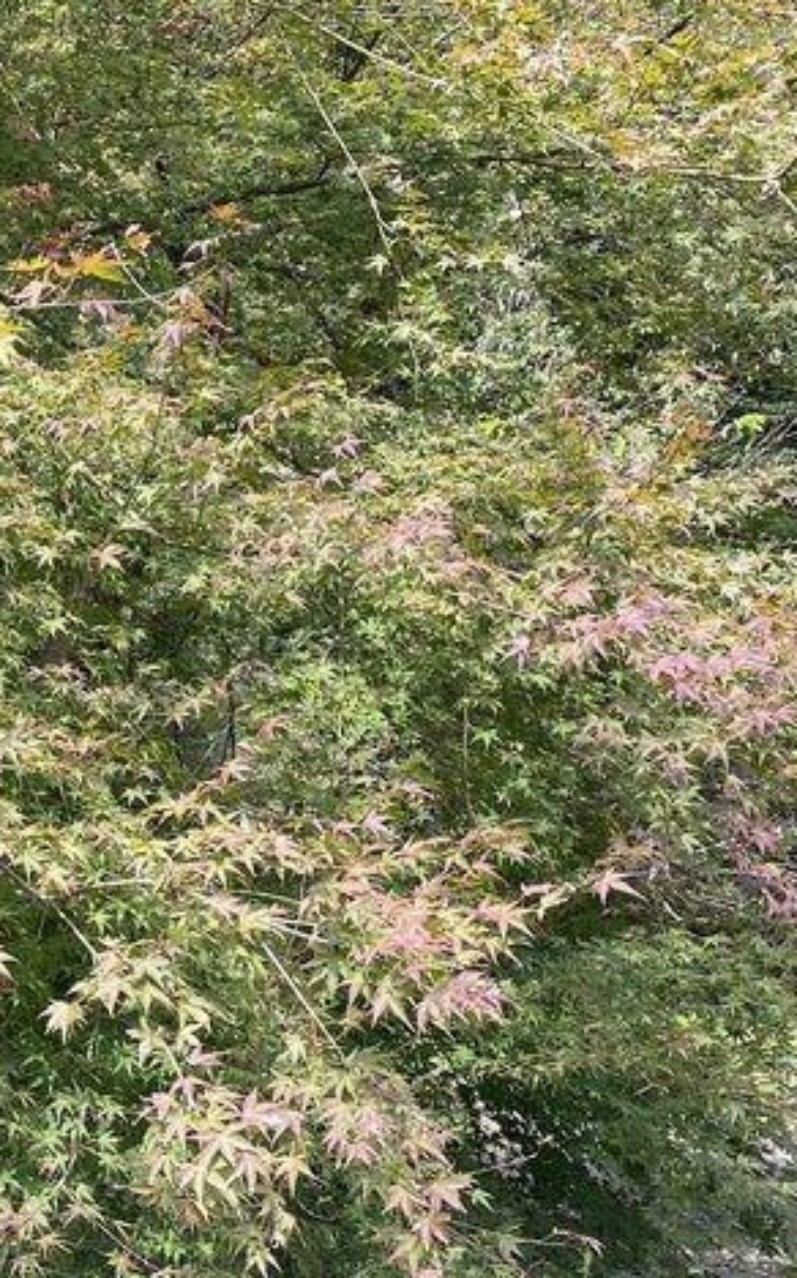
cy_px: 801
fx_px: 1670
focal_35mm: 48
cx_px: -130
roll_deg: +2.7
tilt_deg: +3.7
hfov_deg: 24.6
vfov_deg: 41.5
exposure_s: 1/250
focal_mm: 4.25
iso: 32
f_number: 1.8
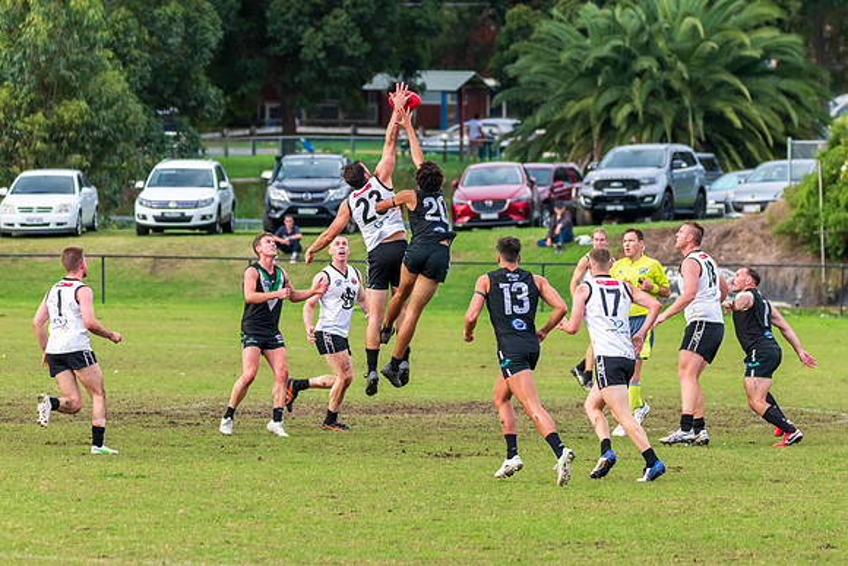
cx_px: 469
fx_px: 7162
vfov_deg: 4.5
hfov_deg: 6.8
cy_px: 263
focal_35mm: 304
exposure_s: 1/1250
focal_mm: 220
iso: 1000
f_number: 5.3
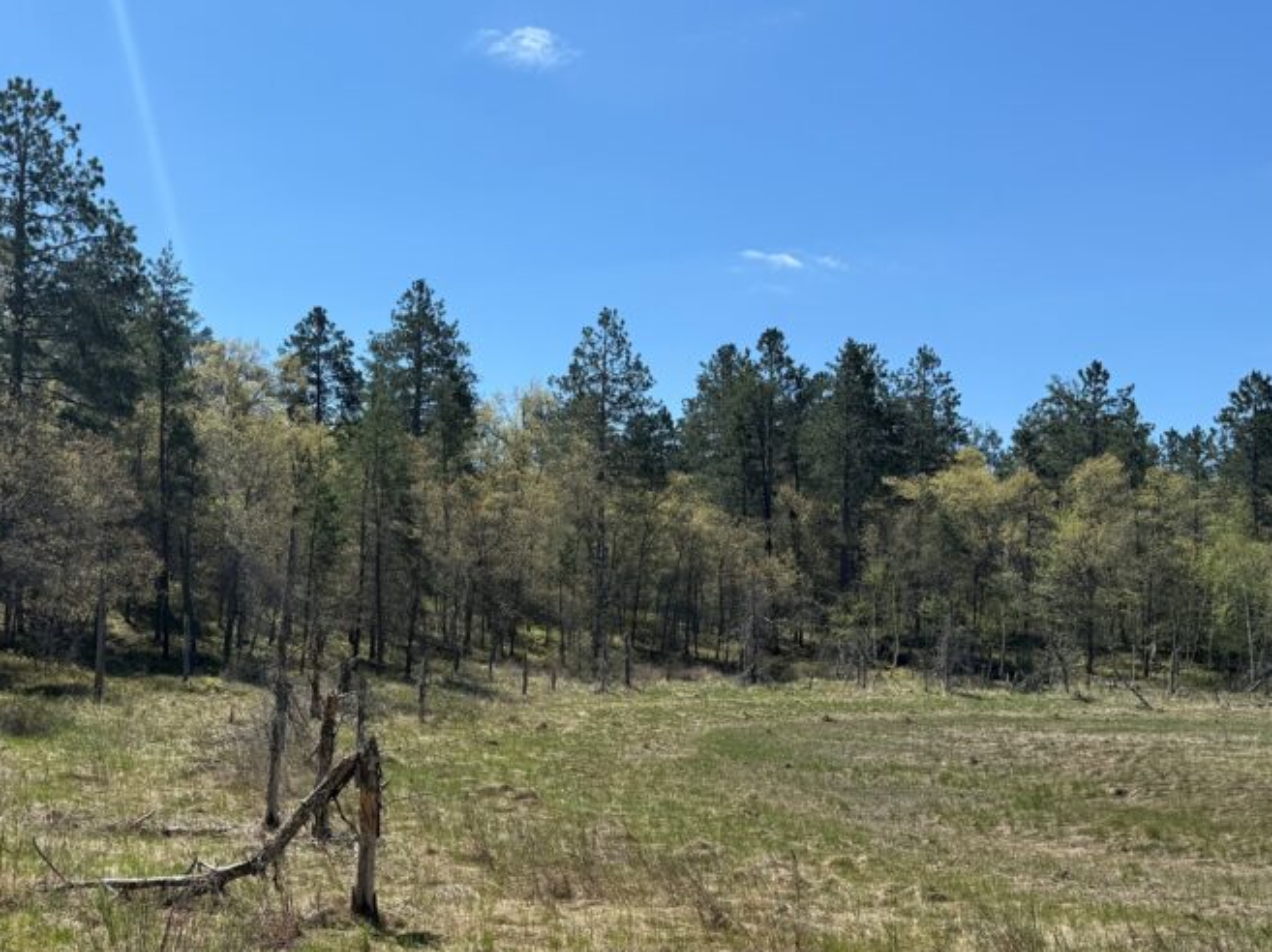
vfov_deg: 36.6
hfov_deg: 47.5
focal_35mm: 39
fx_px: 1432
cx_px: 495
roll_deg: -1.1
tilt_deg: +2.0
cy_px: 584
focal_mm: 6.76
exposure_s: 1/4405
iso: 80
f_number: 1.78
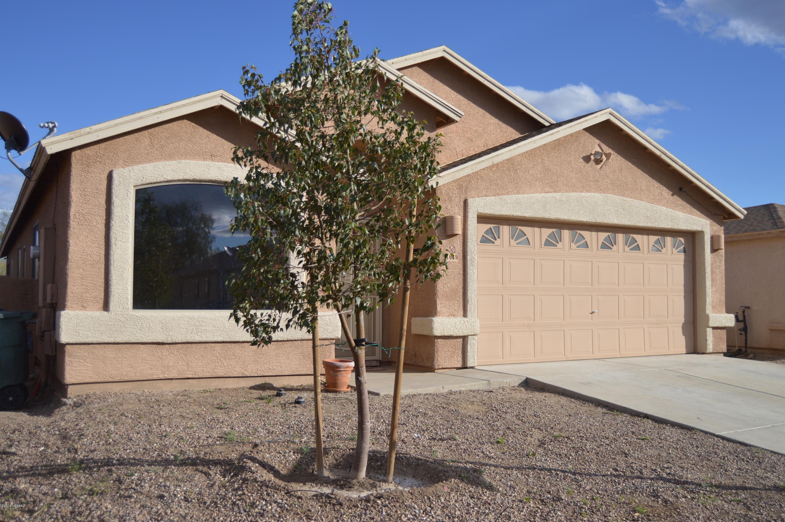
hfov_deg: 57.3
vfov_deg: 39.9
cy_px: 261
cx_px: 392
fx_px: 719
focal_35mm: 33
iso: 100
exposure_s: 1/1250
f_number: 3.5
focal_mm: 22
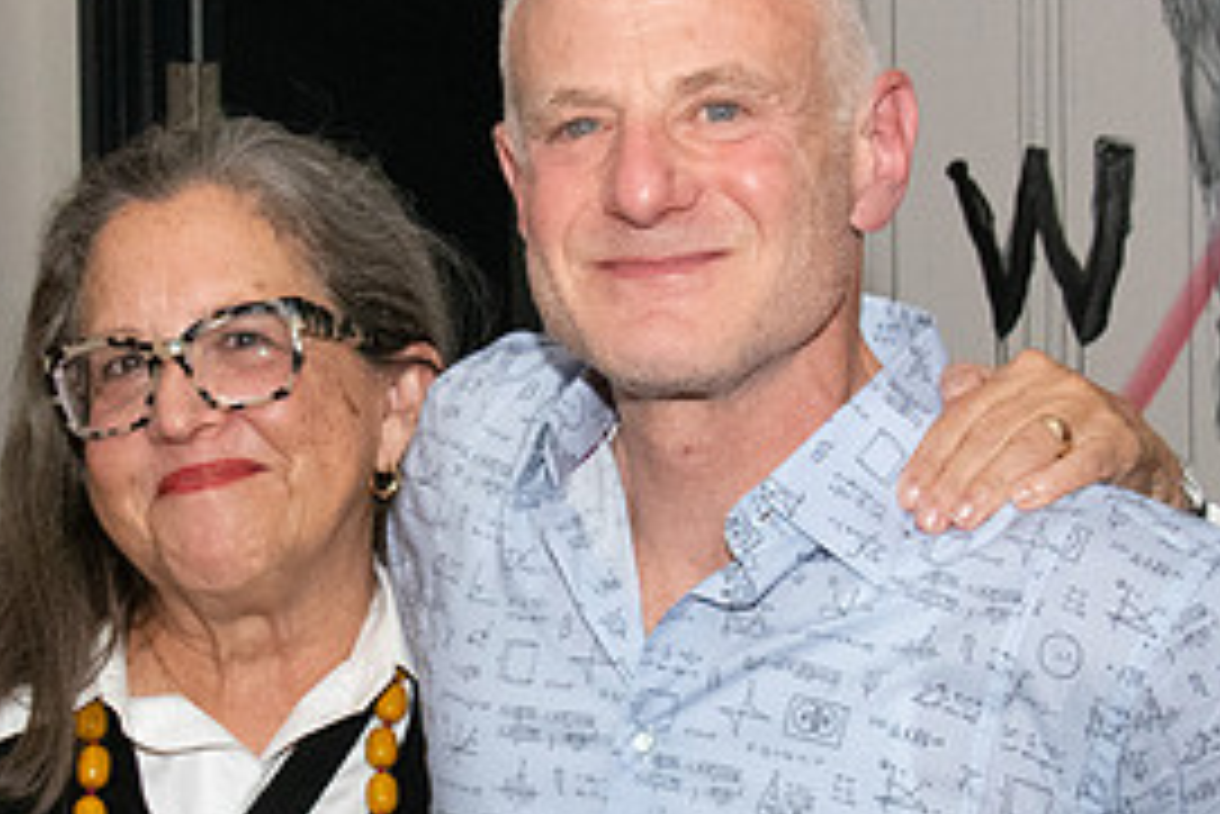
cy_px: 515
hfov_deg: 15.4
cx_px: 405
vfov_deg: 10.3
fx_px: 4509
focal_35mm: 133
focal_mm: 38
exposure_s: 1/160
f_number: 14
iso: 5000
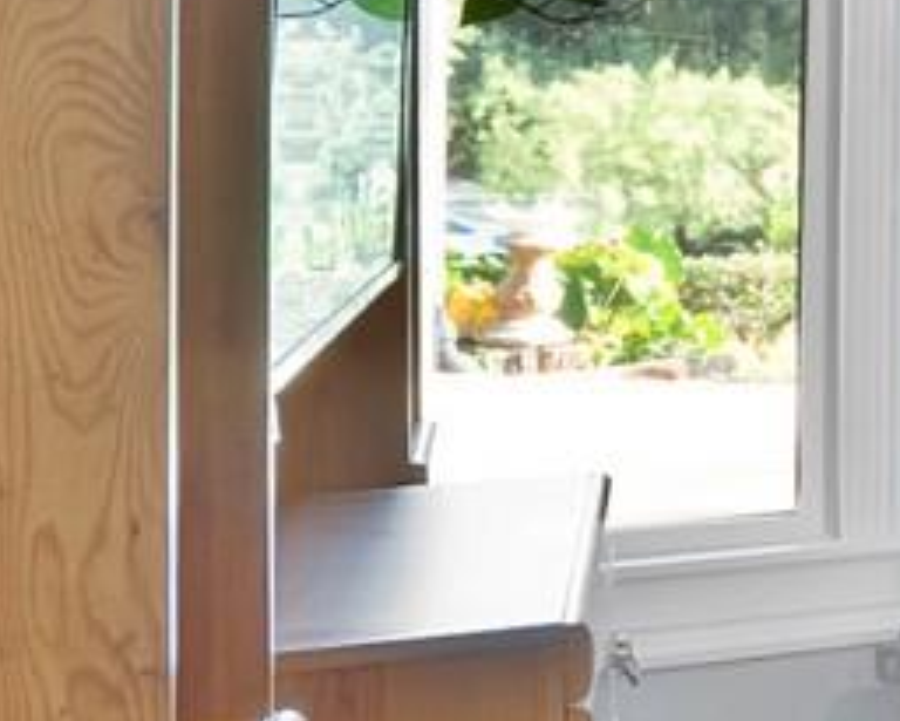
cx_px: 2929
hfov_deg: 10.5
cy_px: -12
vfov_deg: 17.1
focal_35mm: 88
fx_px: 2345
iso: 640
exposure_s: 2
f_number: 9
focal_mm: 12
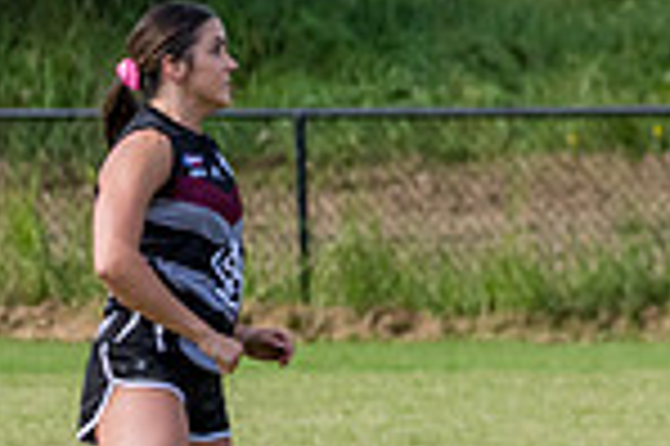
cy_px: -40
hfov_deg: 1.5
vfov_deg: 1.0
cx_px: 1434
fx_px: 25506
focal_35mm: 1372
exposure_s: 1/1600
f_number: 5.6
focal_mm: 220
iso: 800
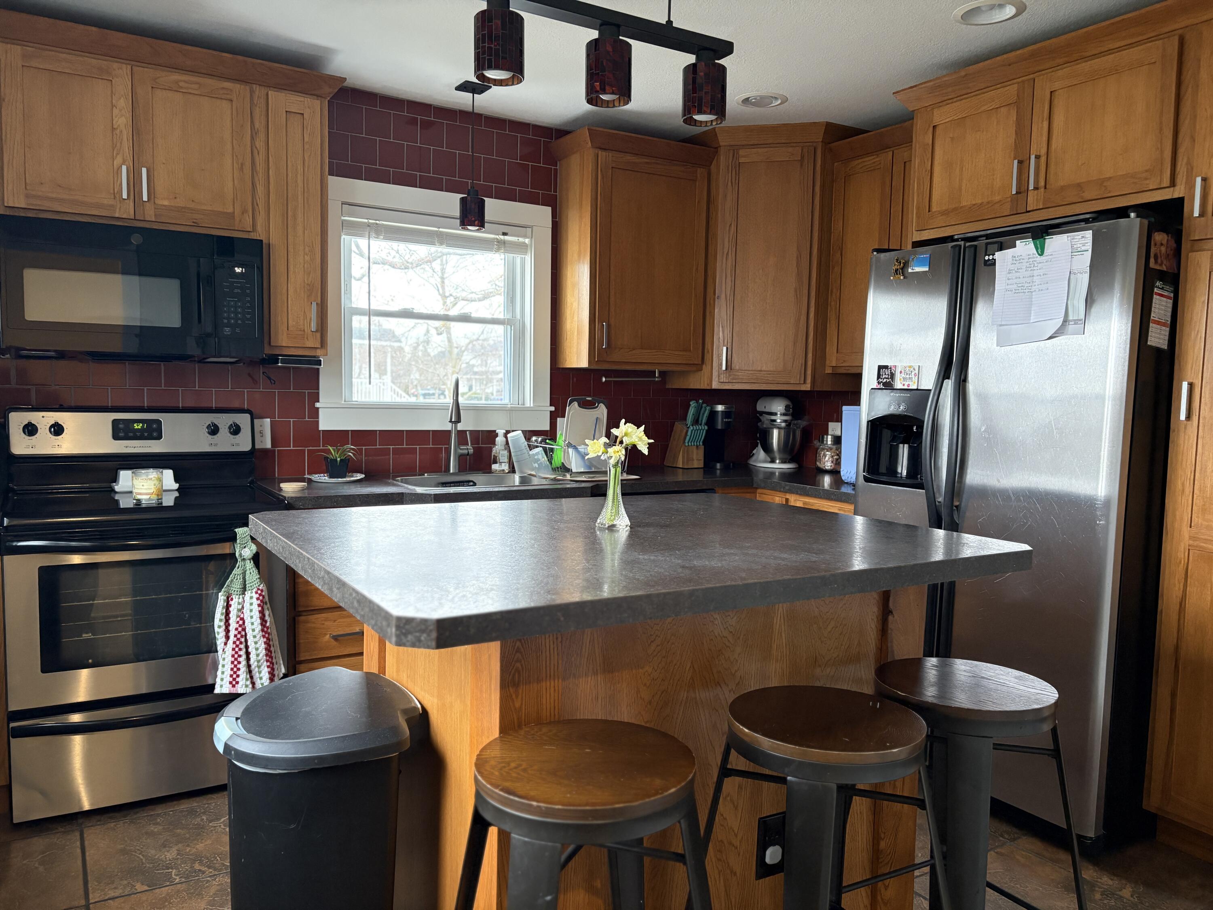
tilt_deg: -5.1
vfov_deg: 53.1
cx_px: 606
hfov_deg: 67.3
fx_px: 911
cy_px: 455
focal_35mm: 26
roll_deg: -1.3
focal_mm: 5.96
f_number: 1.6
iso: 250
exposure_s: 1/60
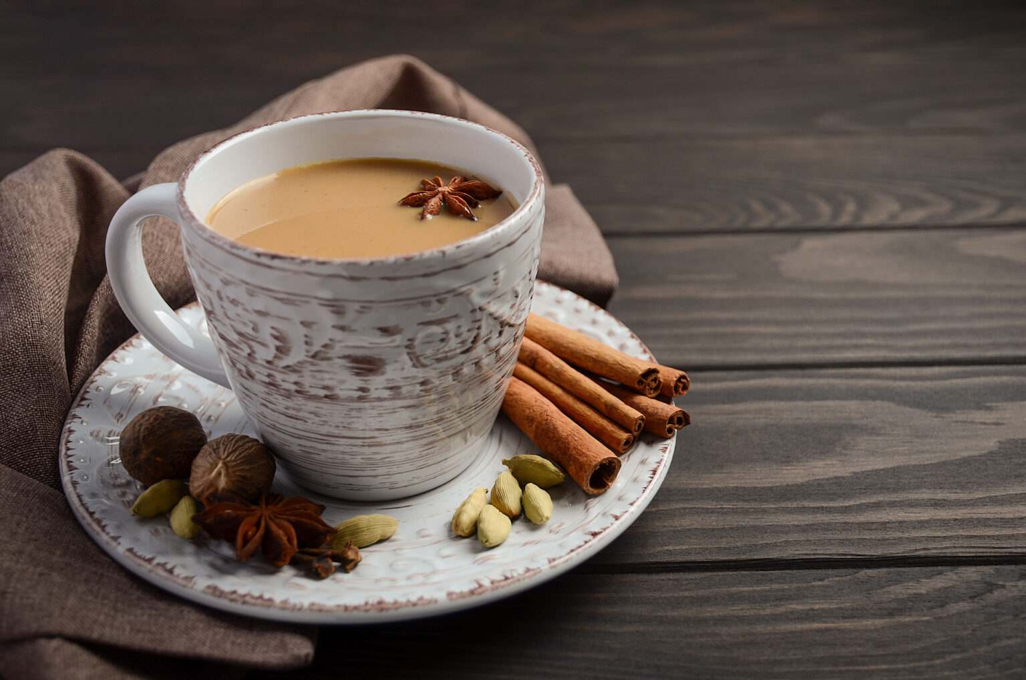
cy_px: 340
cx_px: 513
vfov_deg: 26.4
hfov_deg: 38.9
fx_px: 1451
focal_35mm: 51
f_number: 5
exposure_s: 1/160
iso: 100
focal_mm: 34
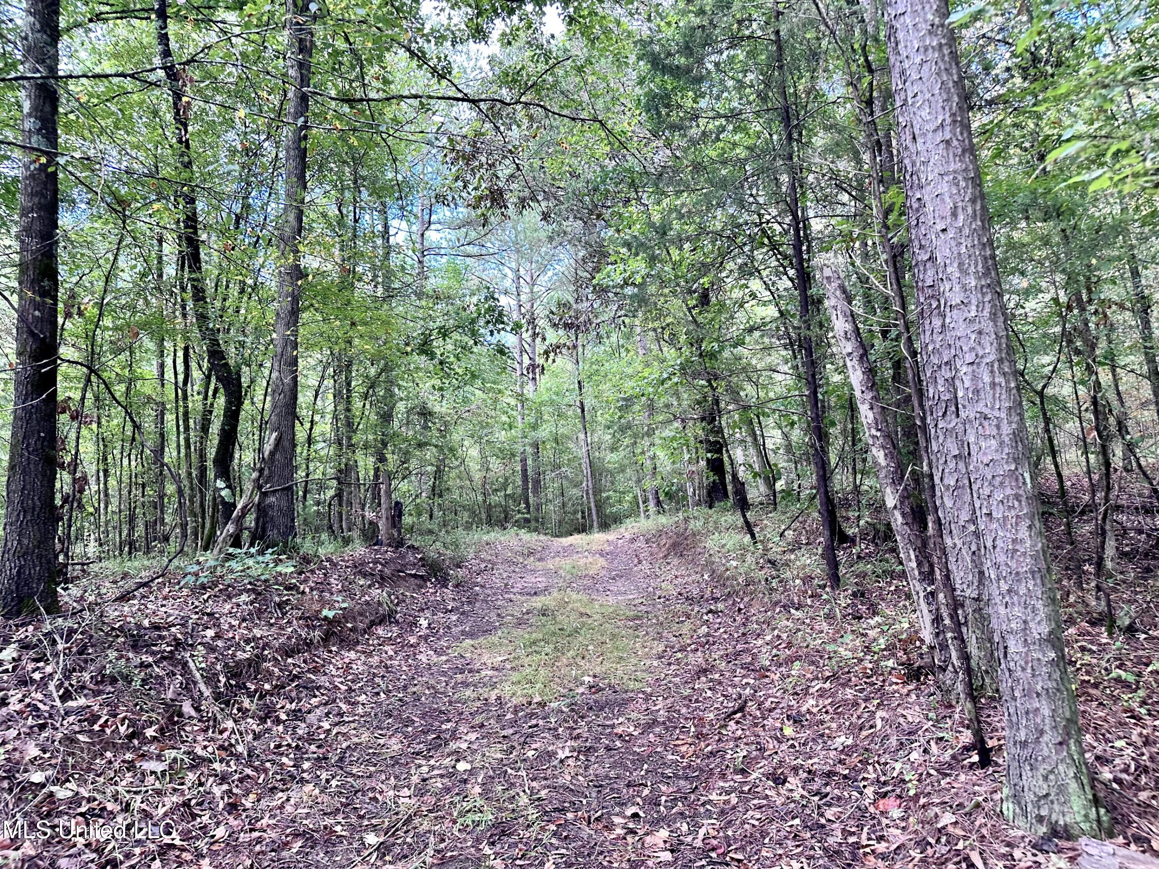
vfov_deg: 56.8
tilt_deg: +2.4
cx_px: 580
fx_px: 804
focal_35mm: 24
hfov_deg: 71.6
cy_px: 434
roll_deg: +2.2
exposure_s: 1/121
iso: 100
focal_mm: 6.86
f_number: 1.78
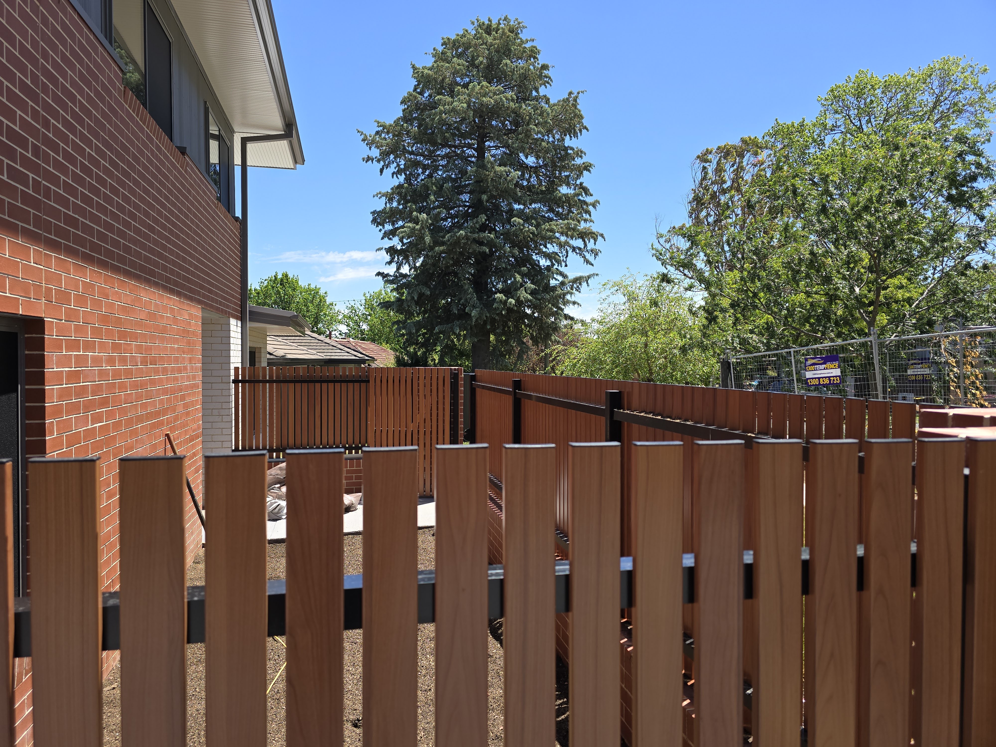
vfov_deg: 58.9
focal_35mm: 23
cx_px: 498
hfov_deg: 73.9
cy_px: 374
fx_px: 662
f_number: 1.7
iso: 12
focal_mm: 6.3
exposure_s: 1/440
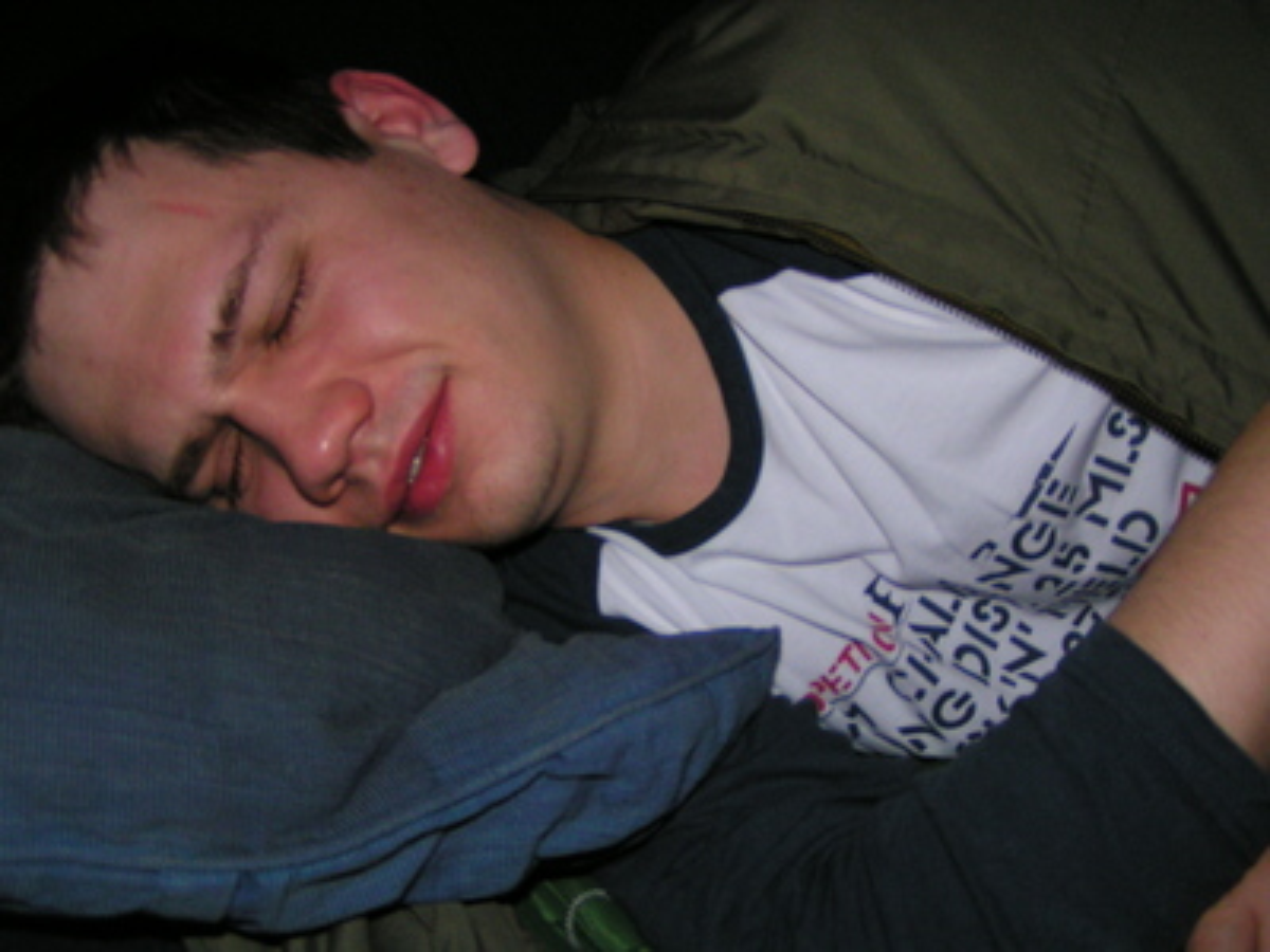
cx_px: 635
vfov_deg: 37.7
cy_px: 476
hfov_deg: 49.0
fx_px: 1394
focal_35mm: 38
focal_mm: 5.8
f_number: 2.8
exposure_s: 1/40
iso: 200
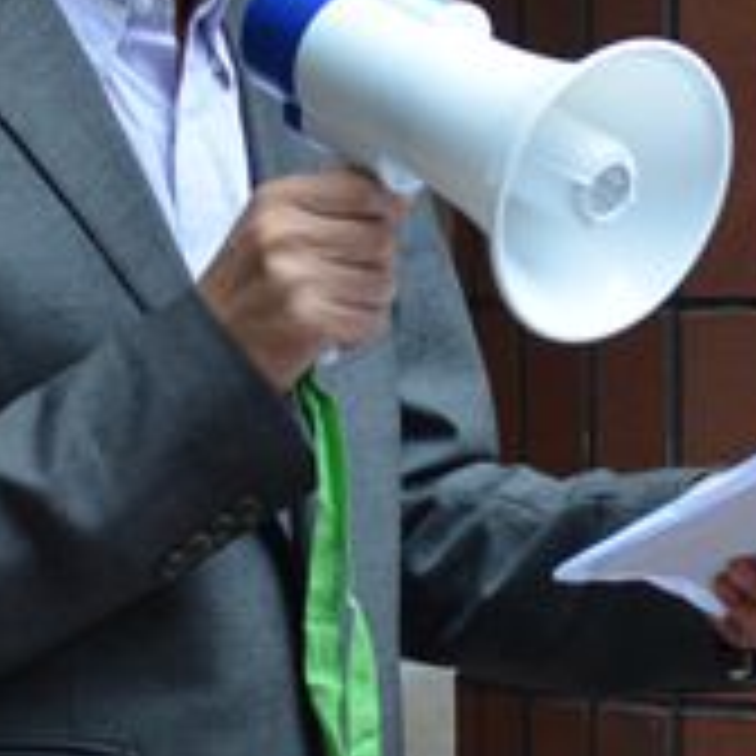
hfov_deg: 9.2
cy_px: 72
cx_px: 302
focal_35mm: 191
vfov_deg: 9.1
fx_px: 4719
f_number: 5.3
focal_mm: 42
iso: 400
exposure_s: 1/80
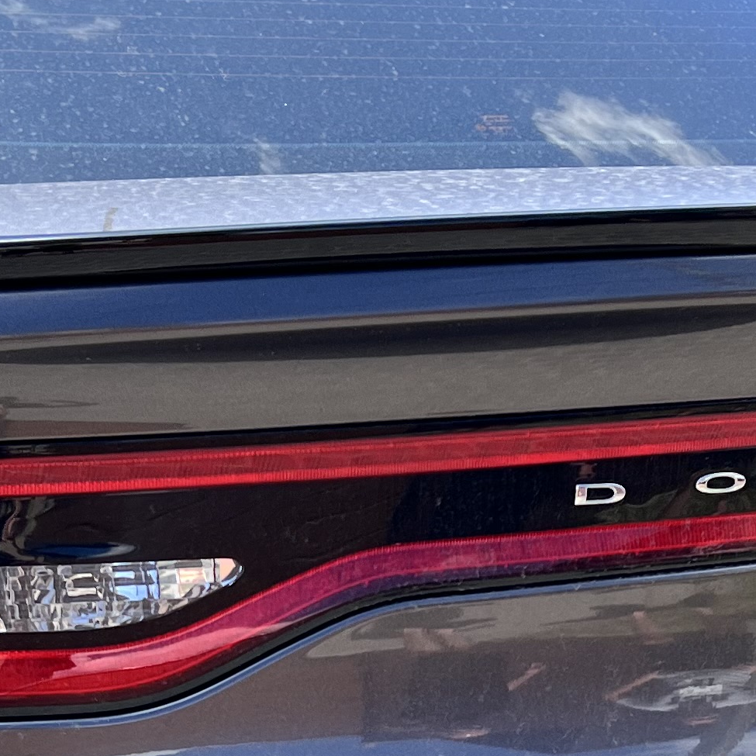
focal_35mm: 95
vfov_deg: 17.6
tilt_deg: -20.3
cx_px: 304
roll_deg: -2.4
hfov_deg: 18.3
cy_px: 846
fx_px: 2347
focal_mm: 5.7
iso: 50
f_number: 1.5
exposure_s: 1/1488
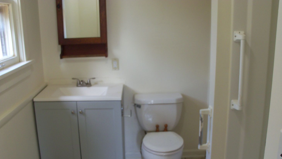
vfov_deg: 30.2
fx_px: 292
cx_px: 142
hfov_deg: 51.6
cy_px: 103
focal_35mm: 39
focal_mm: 6.3
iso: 80
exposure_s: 1/30
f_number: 3
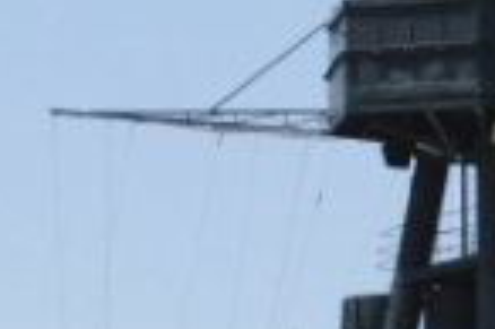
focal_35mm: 358
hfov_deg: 5.7
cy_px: 743
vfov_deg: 3.8
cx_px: 648
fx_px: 4923
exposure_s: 1/2500
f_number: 8
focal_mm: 35
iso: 800
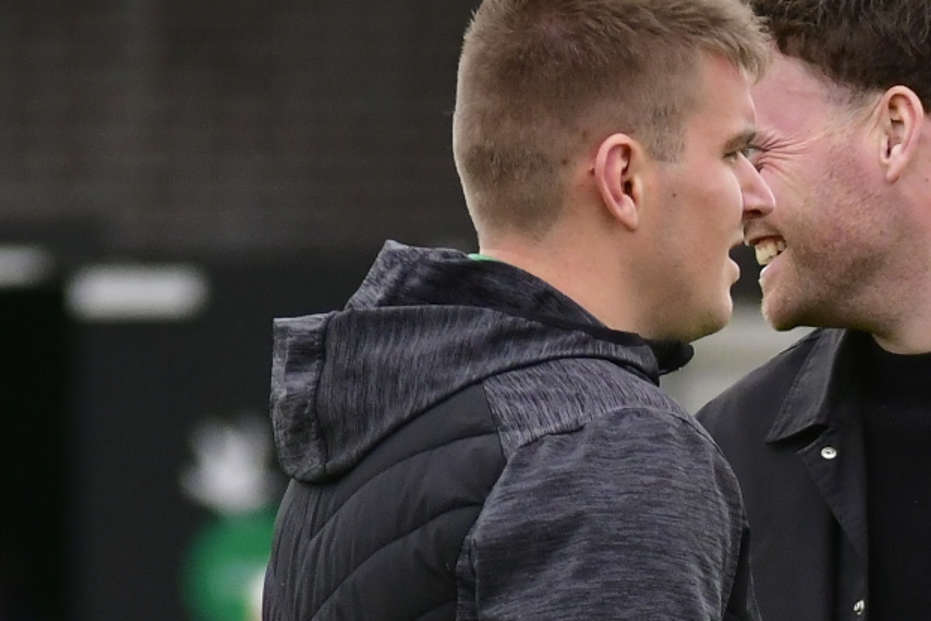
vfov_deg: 0.7
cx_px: 676
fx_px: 51589
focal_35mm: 1995
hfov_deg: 1.0
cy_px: 1545
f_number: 4
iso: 900
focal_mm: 300
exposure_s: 1/2000
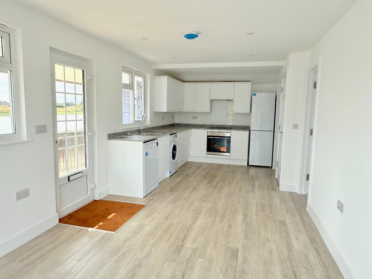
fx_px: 247
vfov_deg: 58.9
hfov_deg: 73.9
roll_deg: -1.1
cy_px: 140
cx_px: 186
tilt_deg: -6.1
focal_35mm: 23
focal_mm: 2.22
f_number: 2.2
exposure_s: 1/121
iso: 25
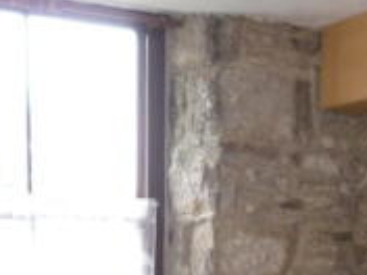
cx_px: 287
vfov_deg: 16.2
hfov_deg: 23.3
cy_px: 420
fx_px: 880
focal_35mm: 83
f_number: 2.8
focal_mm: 4.4
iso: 160
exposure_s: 1/30
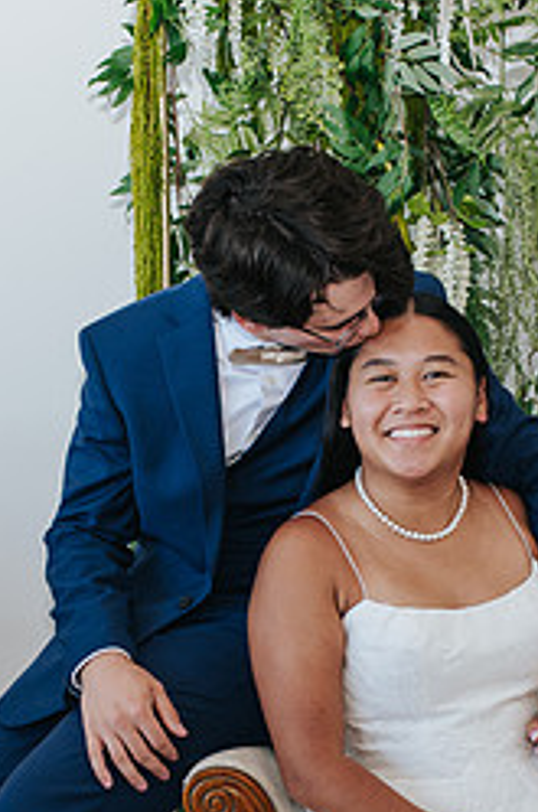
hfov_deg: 14.3
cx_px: 211
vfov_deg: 21.2
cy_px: 675
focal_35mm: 95
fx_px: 2138
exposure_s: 1/200
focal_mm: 35
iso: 800
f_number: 3.5
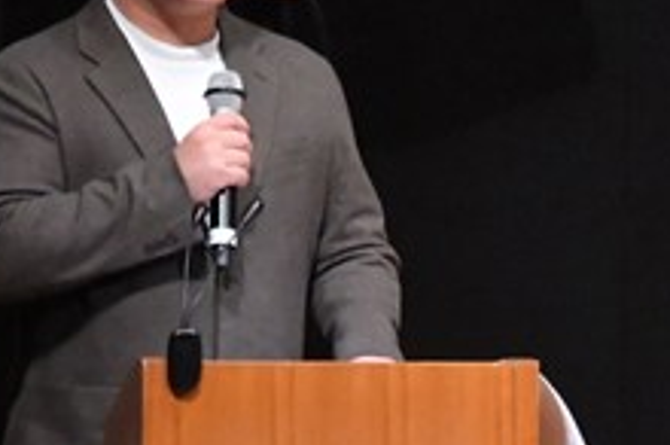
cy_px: 436
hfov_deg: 1.9
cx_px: 894
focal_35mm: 1059
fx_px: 19680
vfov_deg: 1.3
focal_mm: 200
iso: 10000
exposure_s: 1/400
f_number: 5.6
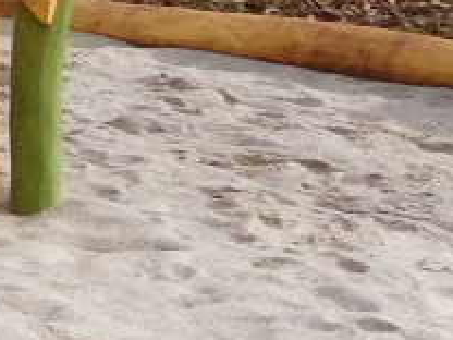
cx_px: -1011
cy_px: -398
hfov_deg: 8.6
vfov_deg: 7.8
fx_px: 2356
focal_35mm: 180
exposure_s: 1/500
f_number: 3.4
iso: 125
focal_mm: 4.5
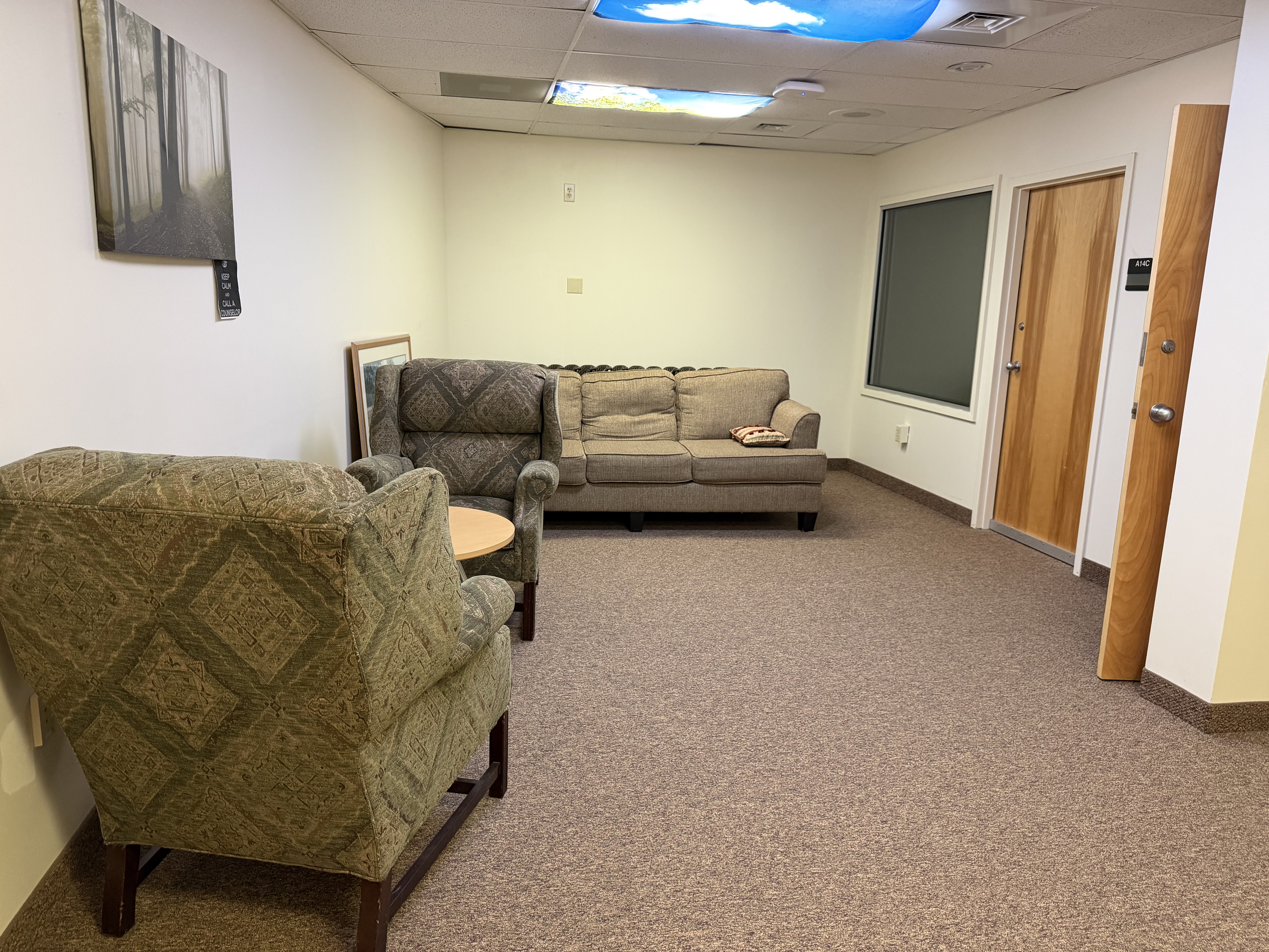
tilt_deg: -12.2
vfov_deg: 56.8
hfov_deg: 71.6
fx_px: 880
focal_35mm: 24
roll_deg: -1.9
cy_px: 476
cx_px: 634
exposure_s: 1/60
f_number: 1.78
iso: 400
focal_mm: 6.76
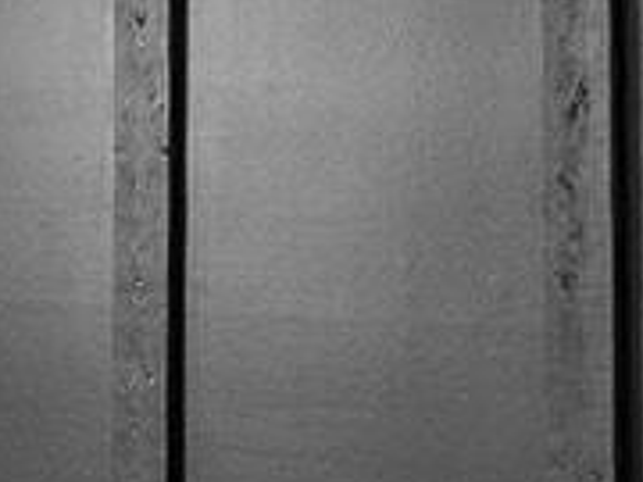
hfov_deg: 14.1
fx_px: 2545
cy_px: 95
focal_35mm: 137
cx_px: -75
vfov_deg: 10.8
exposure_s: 1/50
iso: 500
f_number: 4.5
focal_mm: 16
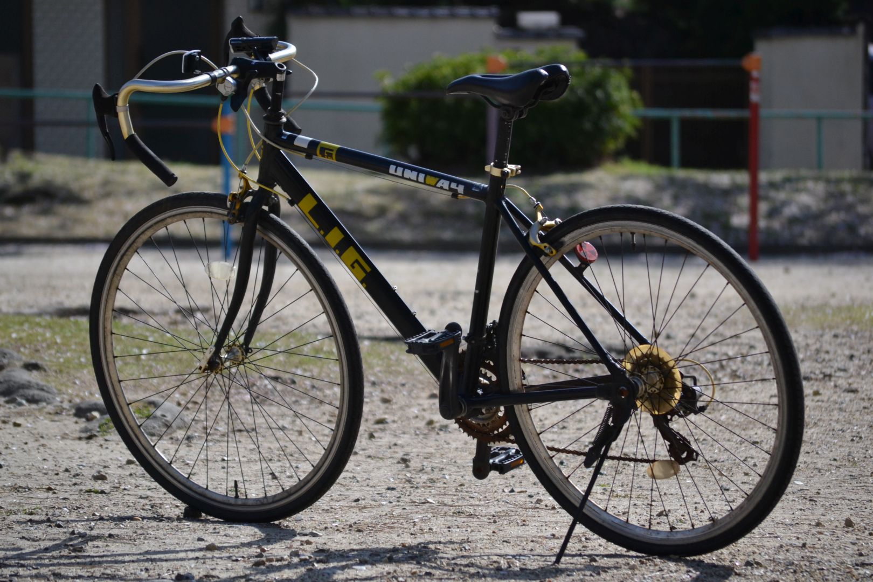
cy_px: 291
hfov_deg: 11.2
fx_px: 4437
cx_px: 436
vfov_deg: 7.5
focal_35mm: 183
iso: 400
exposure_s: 1/2500
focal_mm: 122
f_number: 5
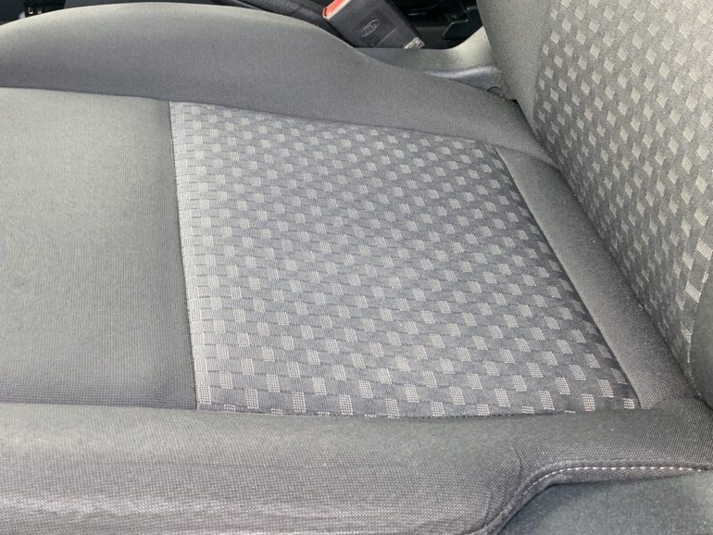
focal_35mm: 54
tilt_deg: -26.1
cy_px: 83
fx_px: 1113
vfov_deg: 26.4
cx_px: 181
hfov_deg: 34.8
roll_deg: -3.7
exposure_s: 1/80
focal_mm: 4.25
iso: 100
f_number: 1.8
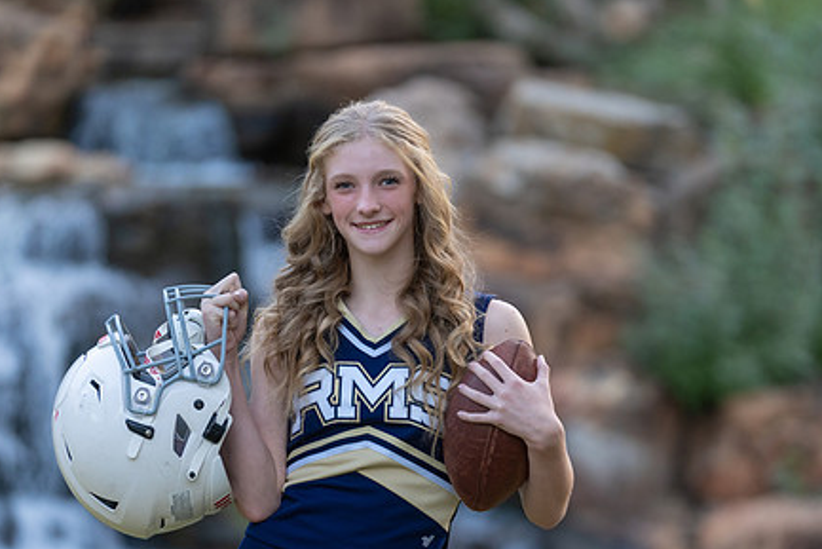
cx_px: 387
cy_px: 343
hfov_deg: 9.7
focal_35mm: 213
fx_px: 4865
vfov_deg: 6.5
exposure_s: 1/320
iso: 800
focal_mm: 159
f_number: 2.8
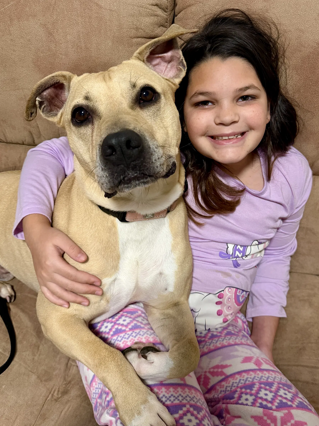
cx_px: 168
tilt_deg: -49.2
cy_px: 204
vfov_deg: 67.3
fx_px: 319
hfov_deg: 53.0
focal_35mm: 26
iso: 320
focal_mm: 6.76
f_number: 1.78
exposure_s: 1/60
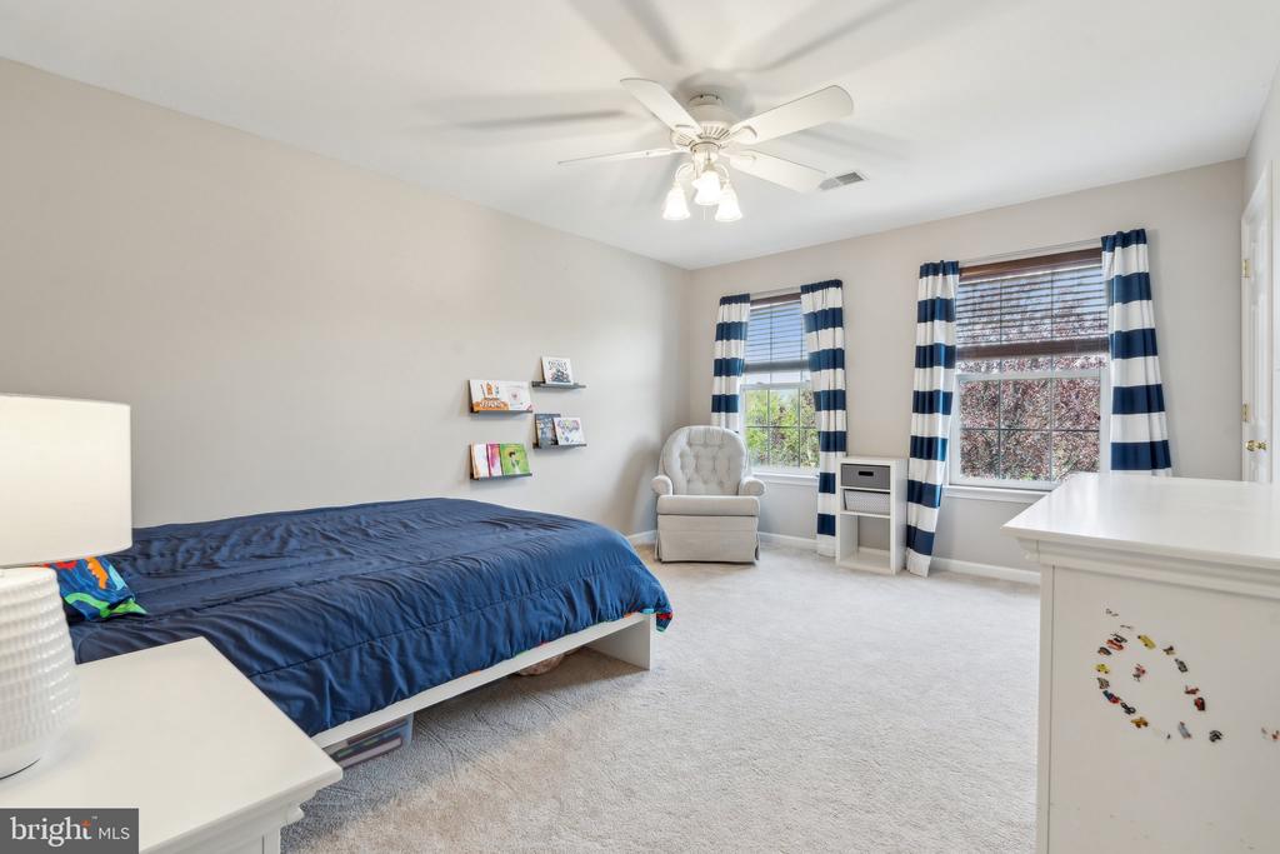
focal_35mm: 17
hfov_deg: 93.3
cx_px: 640
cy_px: 427
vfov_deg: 70.5
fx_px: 604
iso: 200
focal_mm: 17
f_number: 8
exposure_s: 1/13
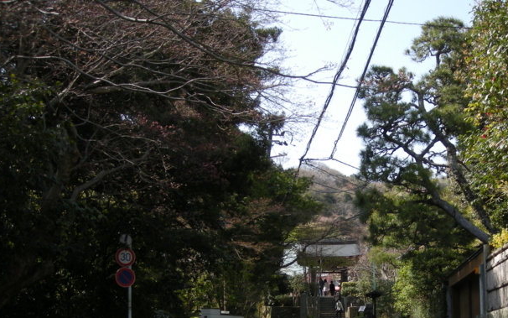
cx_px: 324
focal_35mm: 49
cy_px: 245
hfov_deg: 40.7
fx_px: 679
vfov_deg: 26.0
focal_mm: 5.7
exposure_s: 1/388
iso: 64
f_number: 2.8
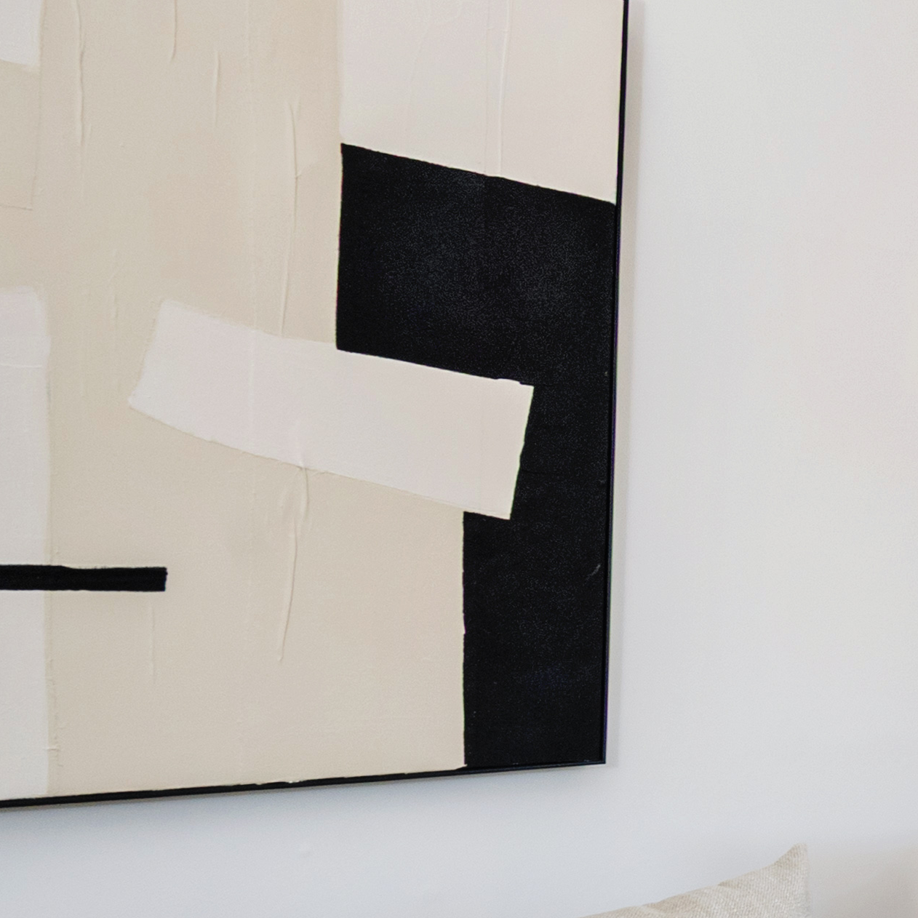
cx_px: 1744
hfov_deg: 19.8
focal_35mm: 57
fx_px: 1710
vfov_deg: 29.9
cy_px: 593
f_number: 8
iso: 400
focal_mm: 14
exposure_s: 1/40
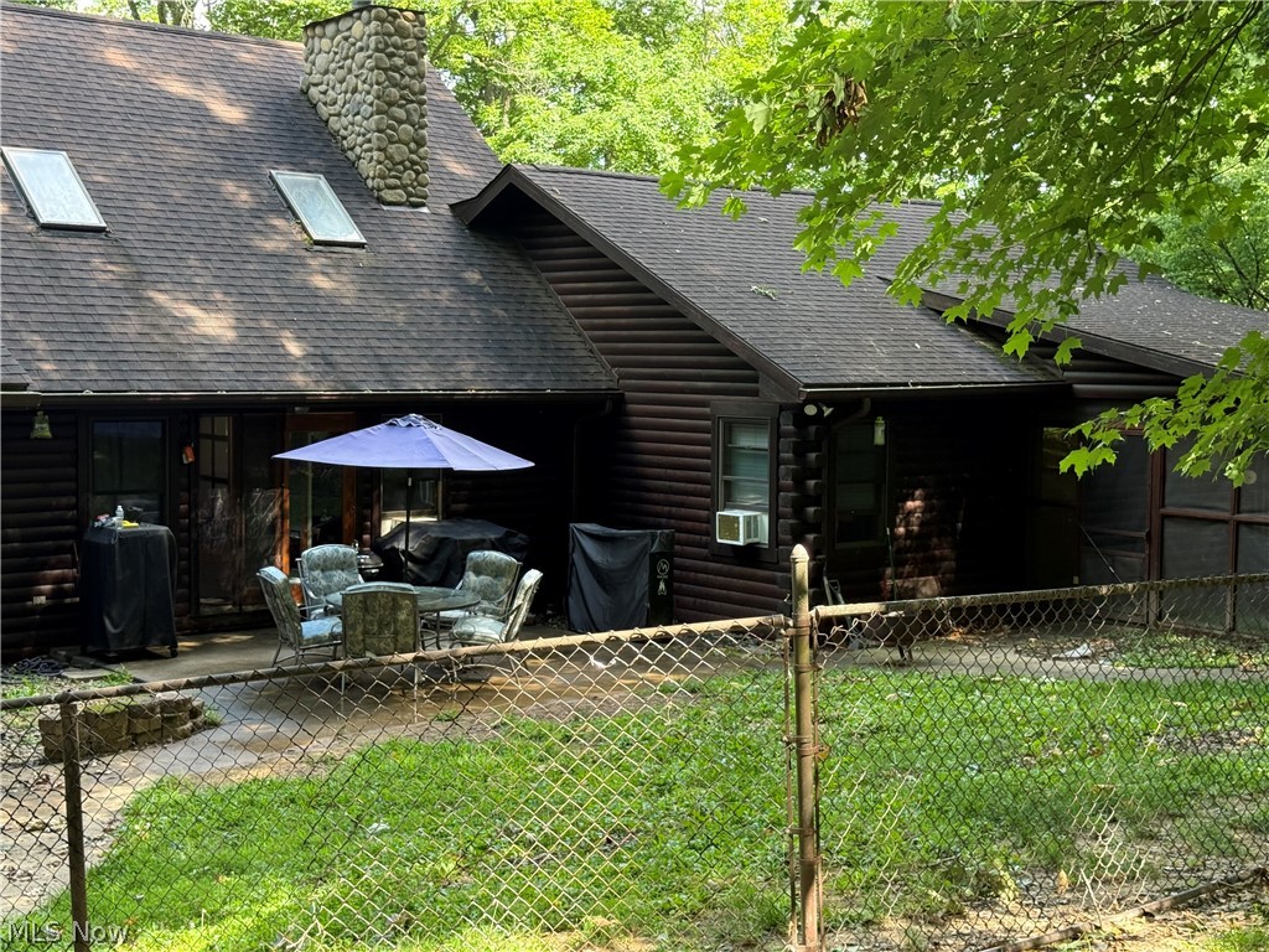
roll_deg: -0.6
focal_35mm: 48
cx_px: 634
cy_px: 476
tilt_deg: -3.6
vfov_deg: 30.3
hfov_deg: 39.7
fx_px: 1760
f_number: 1.78
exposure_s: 1/210
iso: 100
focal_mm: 6.76
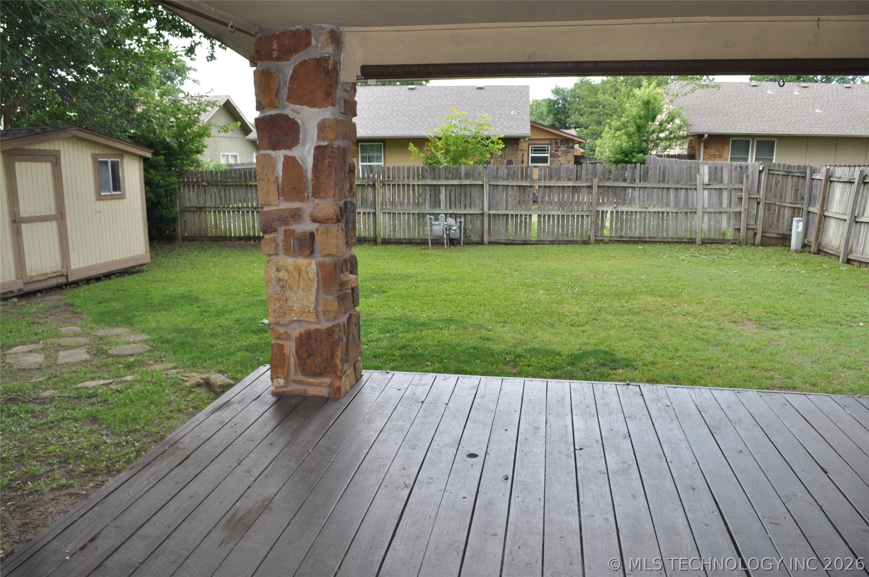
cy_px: 288
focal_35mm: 27
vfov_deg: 47.8
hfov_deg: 67.5
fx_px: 651
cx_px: 434
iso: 200
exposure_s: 1/100
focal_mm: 18
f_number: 8
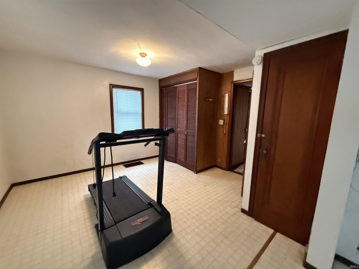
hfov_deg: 102.1
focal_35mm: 14
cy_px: 134
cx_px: 180
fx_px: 145
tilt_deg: -5.7
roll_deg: +0.4
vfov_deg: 85.7
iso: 1000
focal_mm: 2.22
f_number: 2.2
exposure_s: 1/60
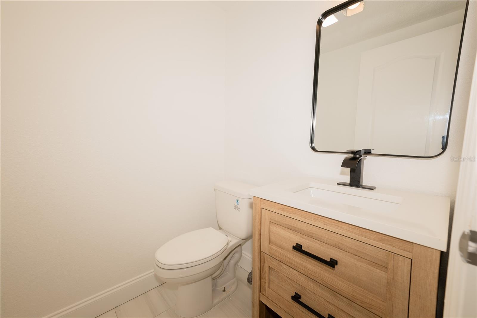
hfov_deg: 104.3
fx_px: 185
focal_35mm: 14
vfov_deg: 81.2
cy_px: 159
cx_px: 238
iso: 64
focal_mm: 14
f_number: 5.6
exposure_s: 1/80
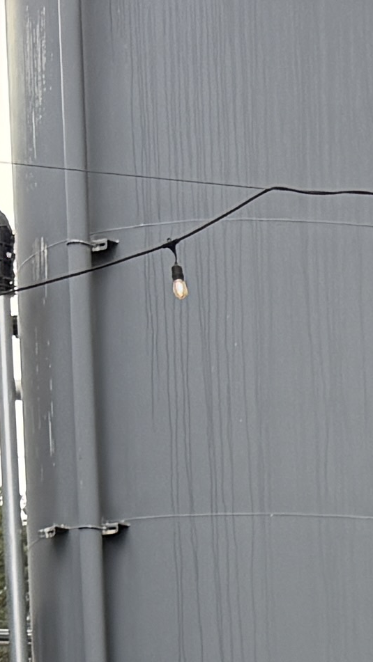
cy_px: 1401
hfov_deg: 7.0
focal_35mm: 157
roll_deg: +0.0
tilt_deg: -7.3
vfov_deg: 11.9
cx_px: 1056
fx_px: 2760
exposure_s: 1/551
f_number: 1.78
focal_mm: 6.76
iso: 100
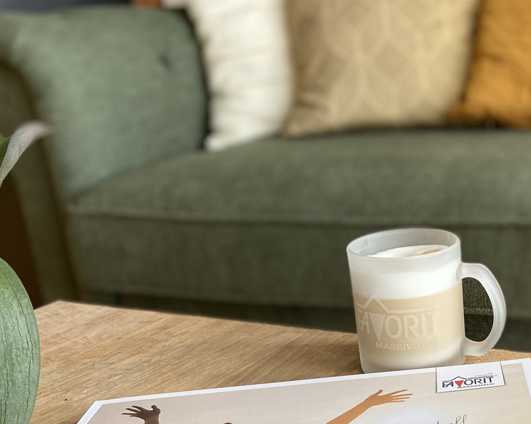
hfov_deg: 31.1
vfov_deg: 26.5
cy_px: 288
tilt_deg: -17.8
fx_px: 895
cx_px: 504
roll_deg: +4.1
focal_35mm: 57
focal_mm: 4.25
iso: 64
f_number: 1.8
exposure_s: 1/122
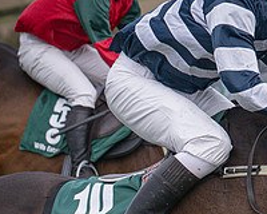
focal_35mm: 333
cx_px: 293
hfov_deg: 5.8
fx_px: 2631
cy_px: 226
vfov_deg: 4.6
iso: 400
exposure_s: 1/1600
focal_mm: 70
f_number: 4
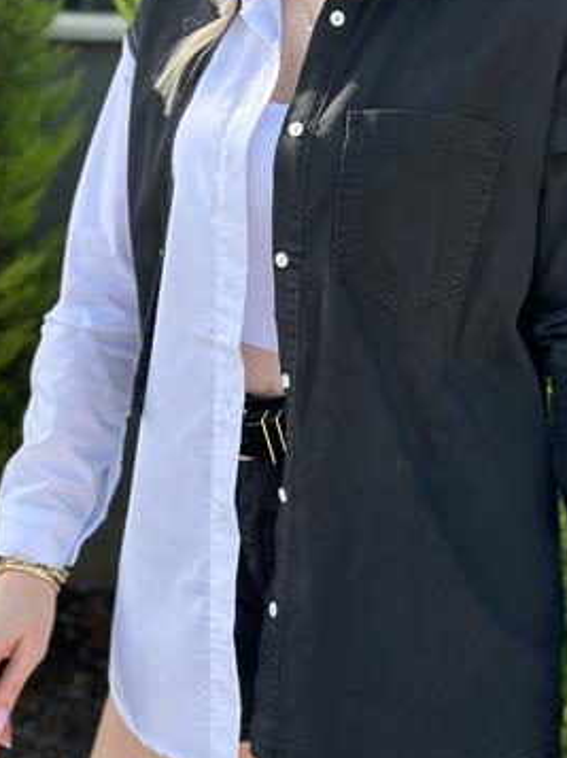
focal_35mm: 70
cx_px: 302
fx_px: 1532
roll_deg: +0.1
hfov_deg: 21.0
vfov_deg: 27.7
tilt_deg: -13.0
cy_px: 299
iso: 80
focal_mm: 6.86
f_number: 1.78
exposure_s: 1/1517
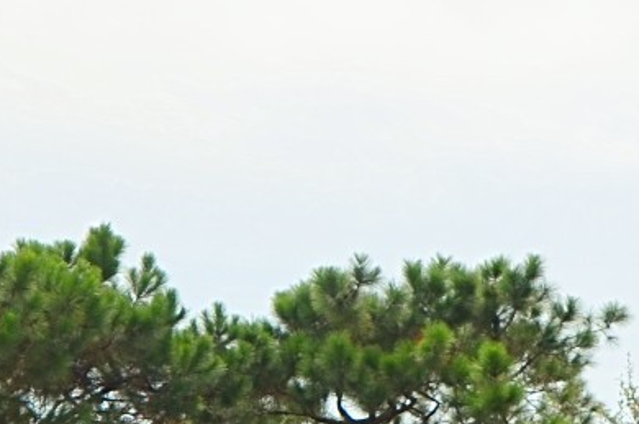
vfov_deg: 15.7
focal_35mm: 85
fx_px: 1499
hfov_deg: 23.6
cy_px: 464
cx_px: 528
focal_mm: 11
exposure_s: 1/320
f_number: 9
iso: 100
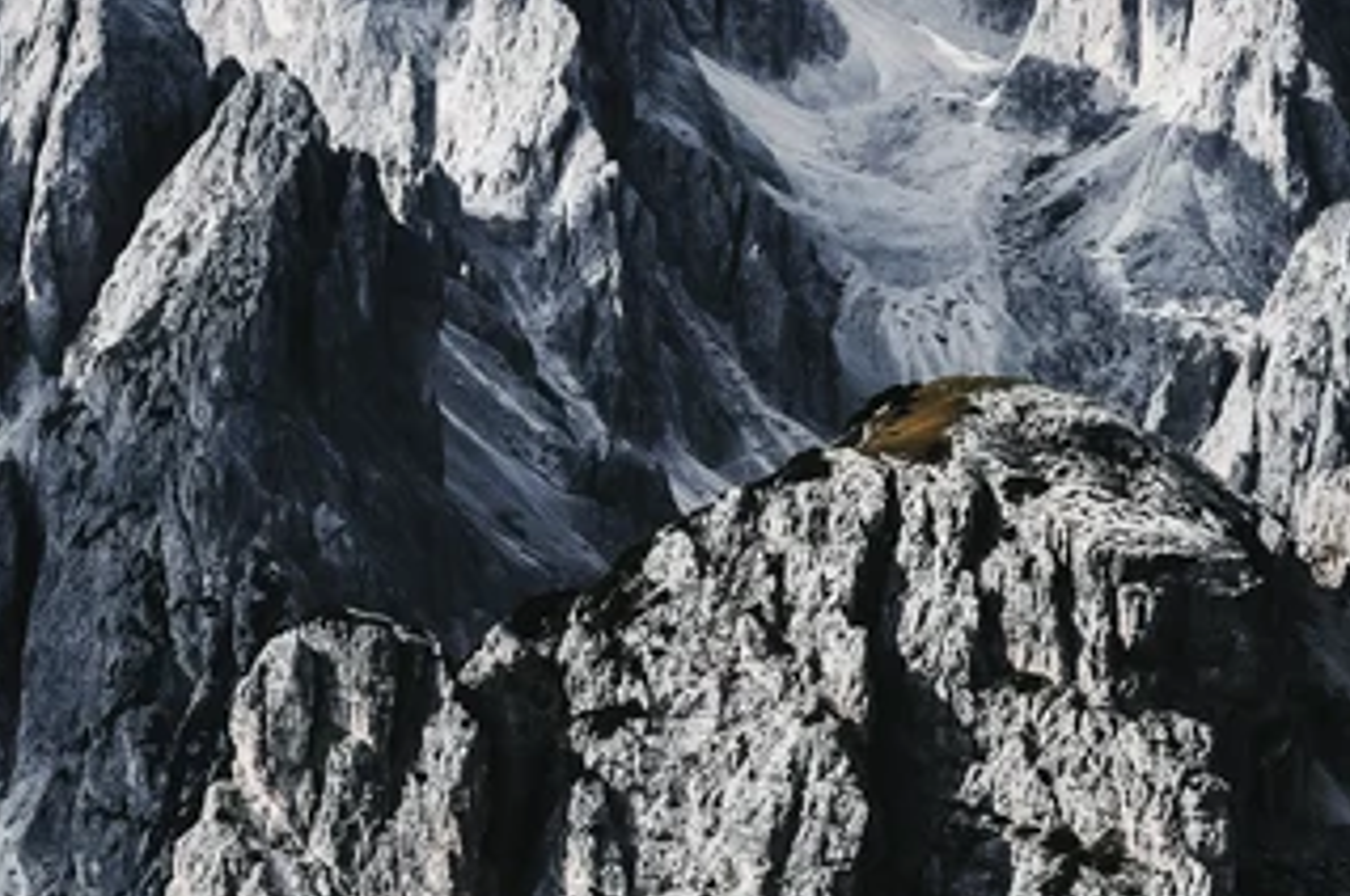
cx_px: 614
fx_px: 8429
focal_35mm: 225
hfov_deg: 9.2
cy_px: 530
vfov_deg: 6.1
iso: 100
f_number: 2.8
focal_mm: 56
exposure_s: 1/2000
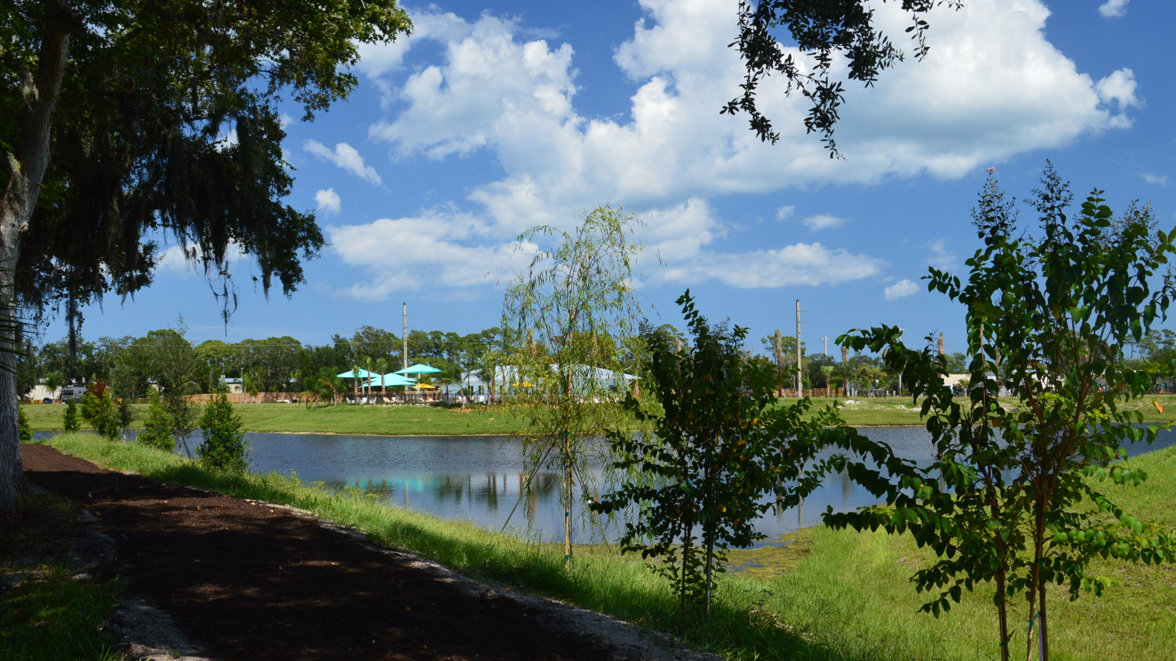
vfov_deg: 29.0
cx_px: 586
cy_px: 390
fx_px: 1279
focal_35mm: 41
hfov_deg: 49.4
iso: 400
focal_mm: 26
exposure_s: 1/250
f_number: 10
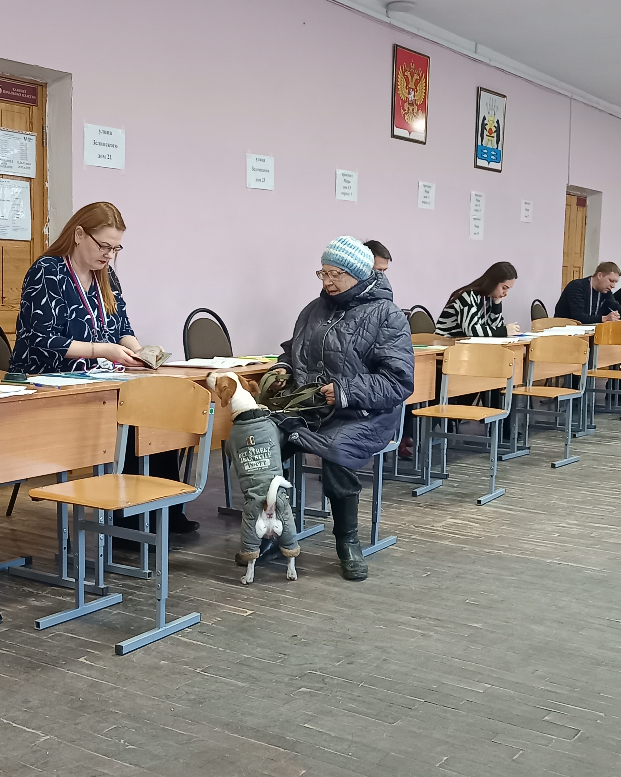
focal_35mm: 46
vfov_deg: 40.3
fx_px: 1057
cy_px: 381
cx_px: 311
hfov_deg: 32.7
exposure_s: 1/25
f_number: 1.8
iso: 731
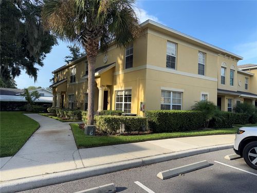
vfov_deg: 56.8
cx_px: 128
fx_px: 178
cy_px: 96
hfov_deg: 71.6
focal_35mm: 24
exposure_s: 1/1653
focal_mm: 6.76
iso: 64
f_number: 1.78
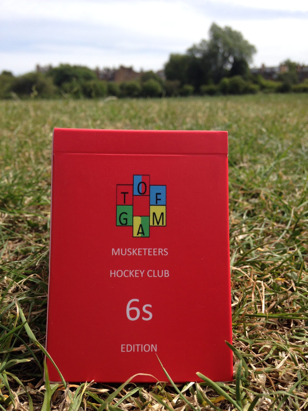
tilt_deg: -14.8
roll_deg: +0.1
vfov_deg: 55.4
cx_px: 154
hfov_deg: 42.9
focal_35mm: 33
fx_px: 391
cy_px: 206
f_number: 2.4
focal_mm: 4.12
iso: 50
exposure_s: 1/1391
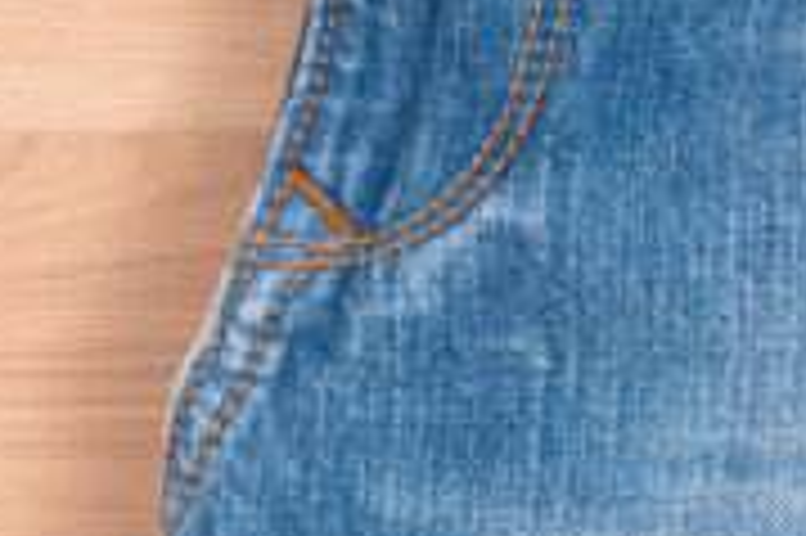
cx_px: 2522
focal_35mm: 255
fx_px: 5704
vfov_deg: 5.4
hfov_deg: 7.1
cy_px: 27
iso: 100
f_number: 10
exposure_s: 1/100
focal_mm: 38
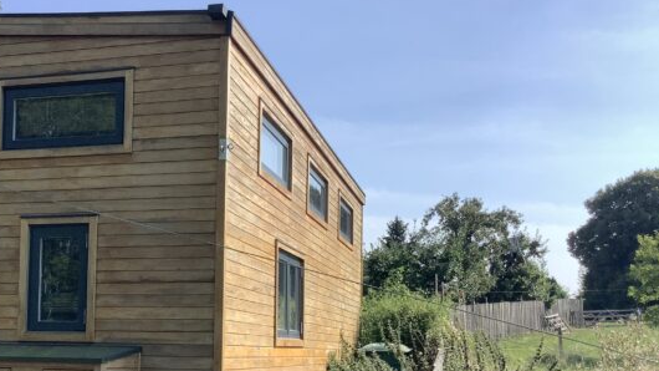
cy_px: 285
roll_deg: -0.7
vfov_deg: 23.2
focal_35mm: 51
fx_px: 891
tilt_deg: +2.8
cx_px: 180
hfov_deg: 39.7
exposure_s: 1/1148
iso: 25
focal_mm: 3.3
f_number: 2.4
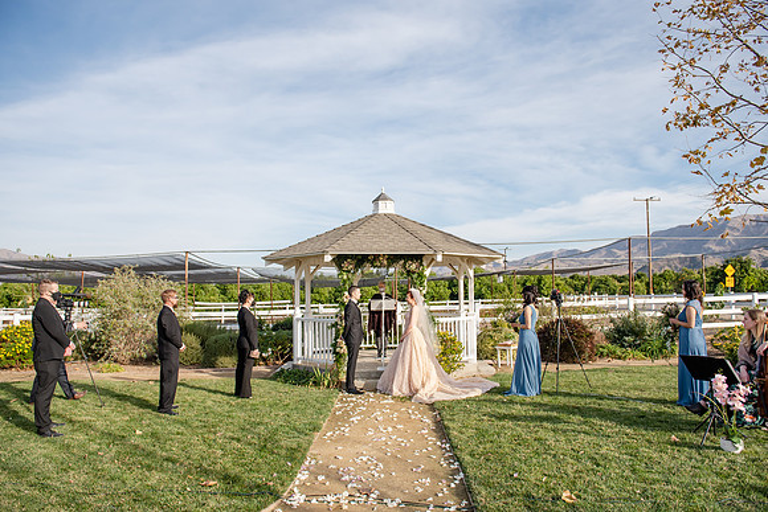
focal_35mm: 24
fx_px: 523
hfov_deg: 72.6
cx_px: 384
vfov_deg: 52.2
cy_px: 256
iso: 400
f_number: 4
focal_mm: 24
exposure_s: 1/2000
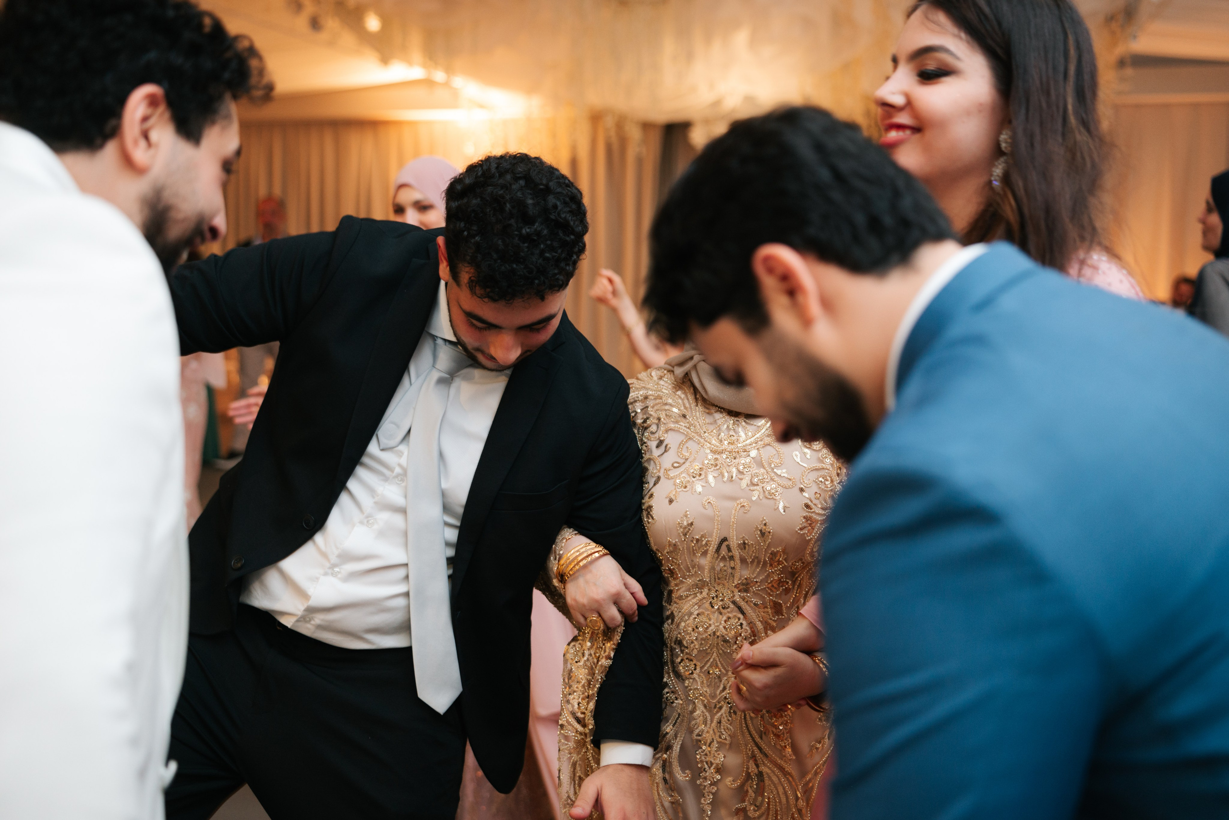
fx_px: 1216
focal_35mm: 36
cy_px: 410
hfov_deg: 53.6
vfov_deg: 37.2
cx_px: 614
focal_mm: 35
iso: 800
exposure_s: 1/160
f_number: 2
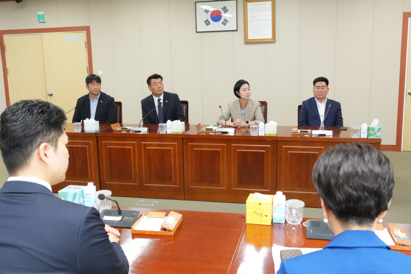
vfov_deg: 36.9
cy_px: 137
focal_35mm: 36
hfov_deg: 53.1
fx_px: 411
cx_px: 206
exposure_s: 1/160
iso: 6400
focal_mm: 24
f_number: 7.1
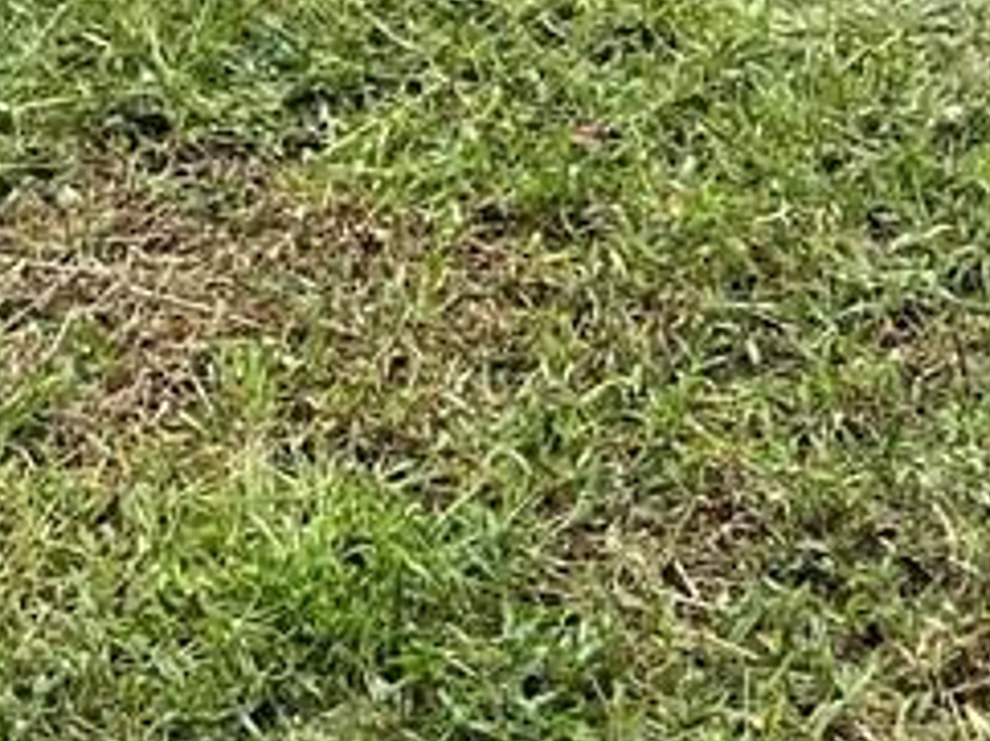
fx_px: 4914
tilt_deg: +0.1
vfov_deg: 7.5
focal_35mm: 172
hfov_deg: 11.3
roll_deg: +1.4
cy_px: -1548
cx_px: -147
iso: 50
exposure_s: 1/1441
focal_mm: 5.1
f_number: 1.6
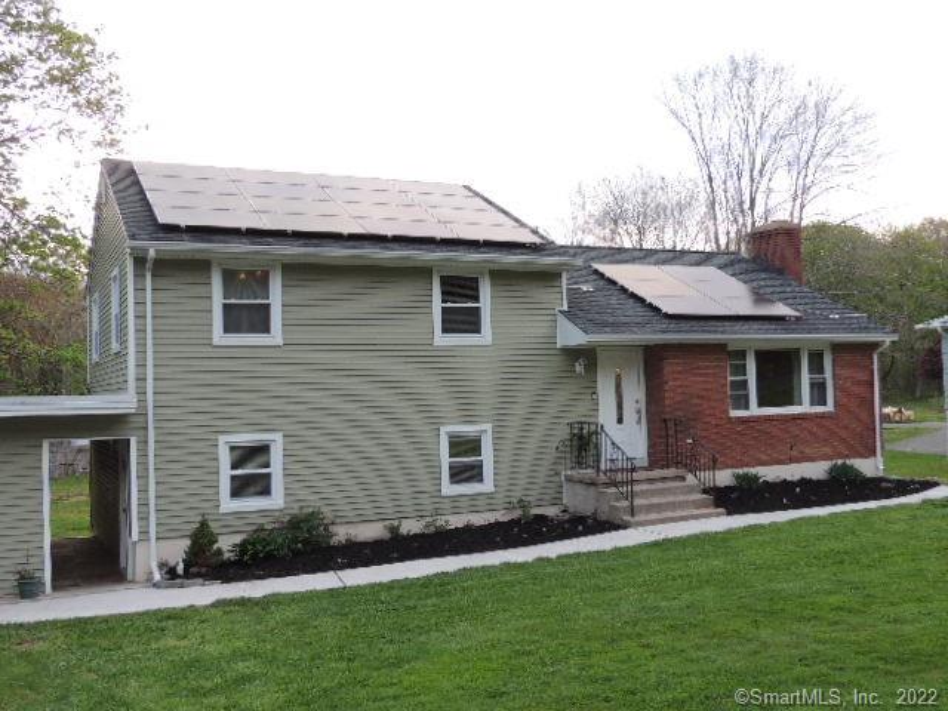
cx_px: 474
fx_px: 959
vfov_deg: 40.7
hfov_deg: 52.6
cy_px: 356
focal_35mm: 35
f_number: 3.3
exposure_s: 1/50
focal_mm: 6.2
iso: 110
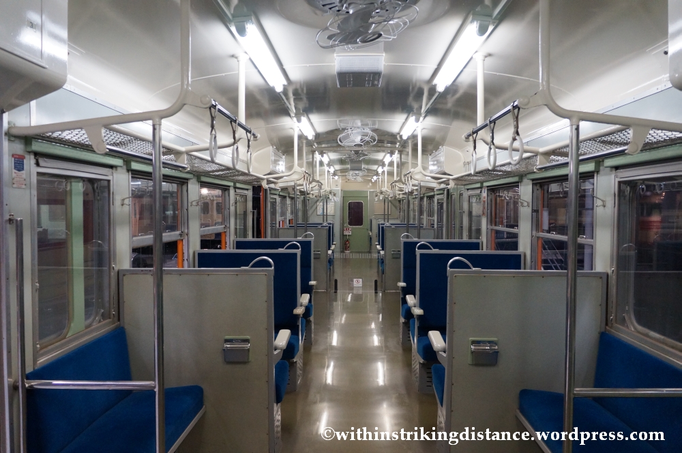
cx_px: 341
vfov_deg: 47.8
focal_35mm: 27
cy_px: 226
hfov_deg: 67.4
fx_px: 511
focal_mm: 18
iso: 2000
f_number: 4
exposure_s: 1/160
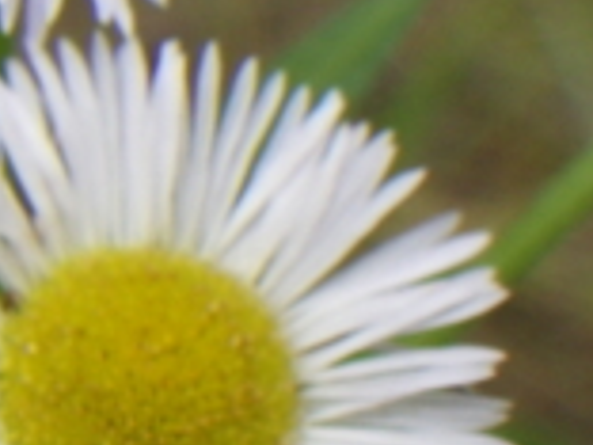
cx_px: -304
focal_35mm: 174
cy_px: 441
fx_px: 2981
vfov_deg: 8.5
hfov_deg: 10.9
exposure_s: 1/160
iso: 80
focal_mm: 6.1
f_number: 3.8
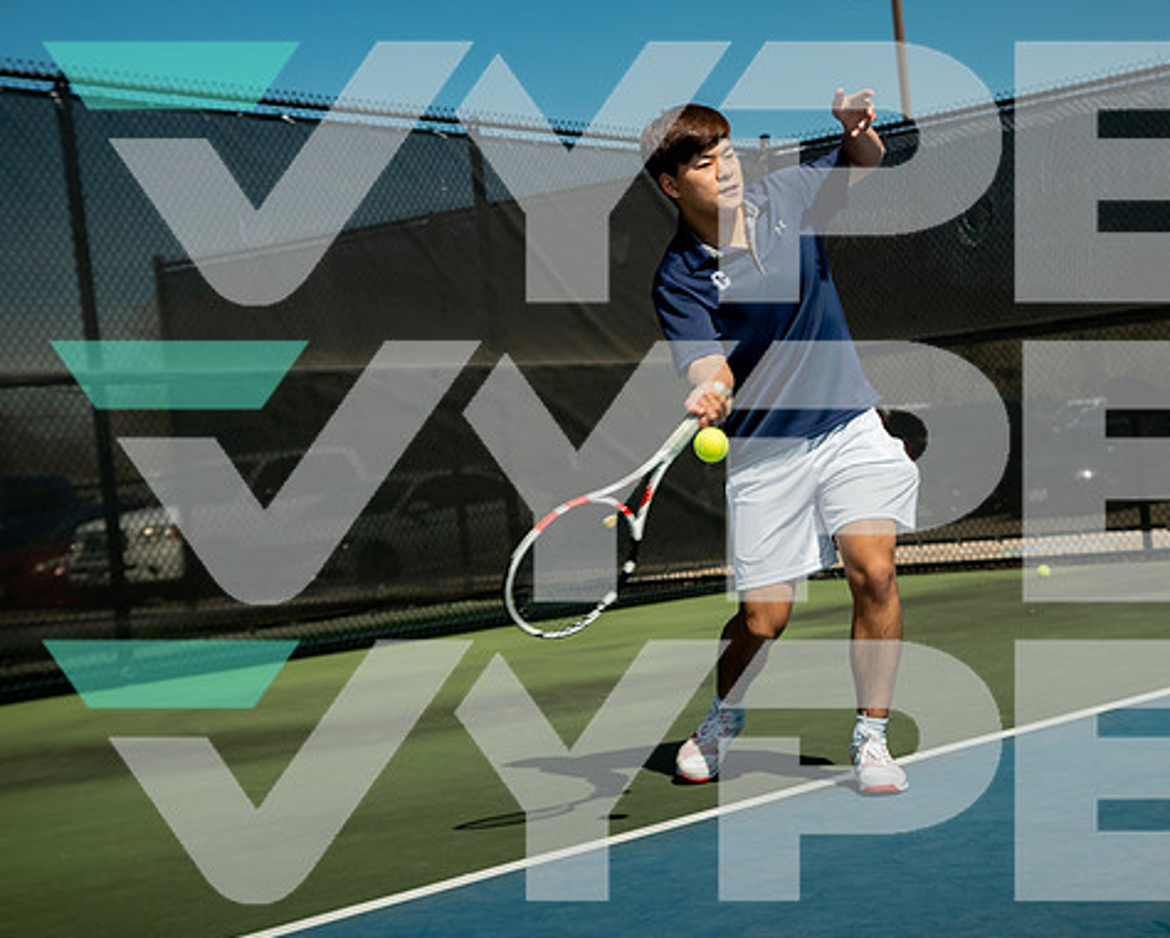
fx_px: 2426
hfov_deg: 27.1
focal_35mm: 70
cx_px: 679
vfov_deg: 21.9
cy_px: 473
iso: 400
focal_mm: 61
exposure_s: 1/800
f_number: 4.5
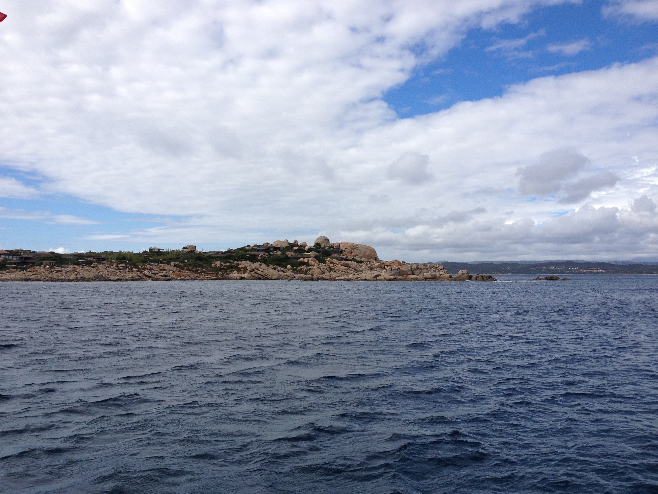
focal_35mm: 35
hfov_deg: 52.6
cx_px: 329
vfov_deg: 40.7
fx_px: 665
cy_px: 247
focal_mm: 4.28
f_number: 2.4
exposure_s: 1/2304
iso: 64
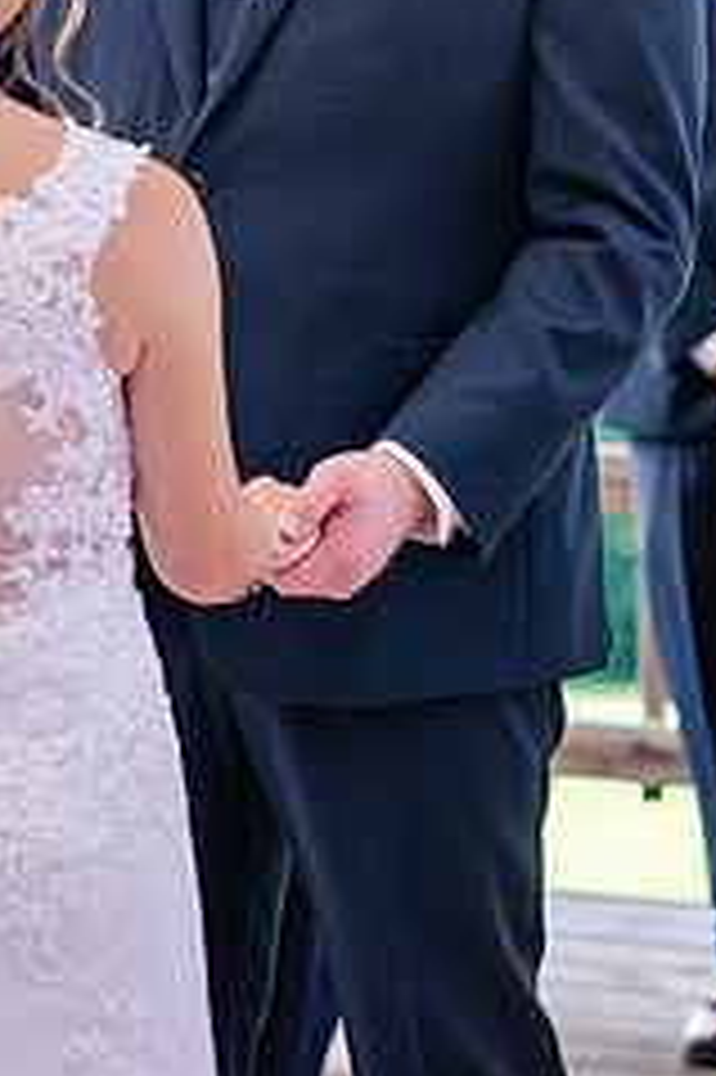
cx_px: 162
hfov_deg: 8.6
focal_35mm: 160
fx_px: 4780
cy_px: 86
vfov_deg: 12.7
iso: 400
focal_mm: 85
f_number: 3.2
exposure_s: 1/400
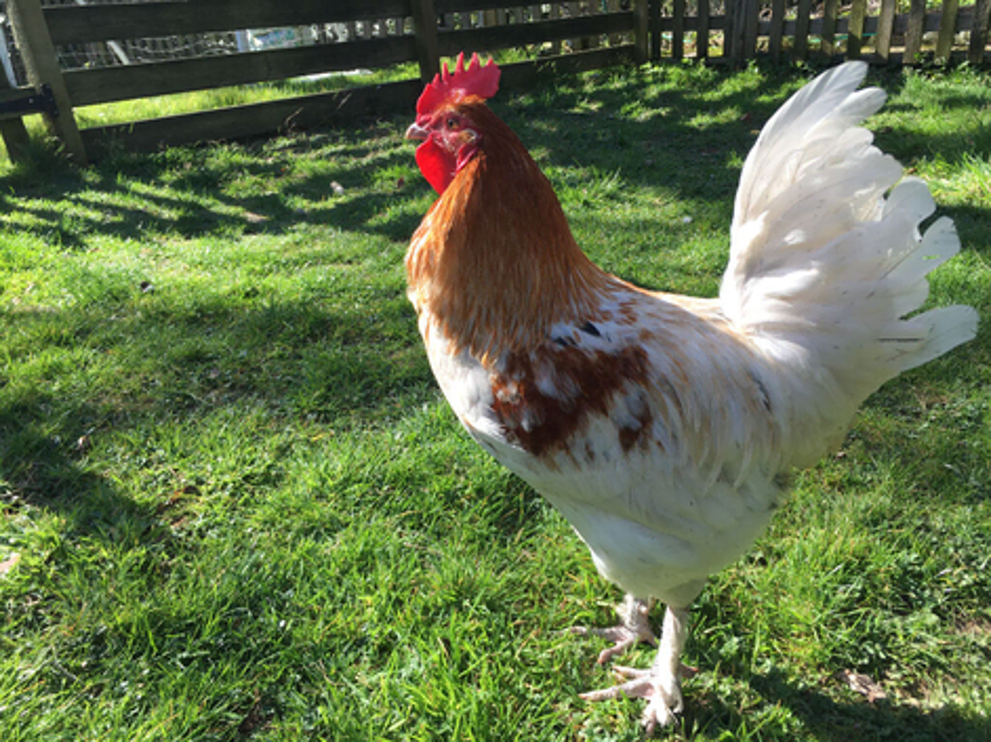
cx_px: 496
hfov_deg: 61.7
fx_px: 830
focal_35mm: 29
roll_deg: +7.9
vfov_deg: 48.2
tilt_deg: -24.7
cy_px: 371
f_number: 2.2
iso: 25
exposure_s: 1/364
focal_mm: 4.15
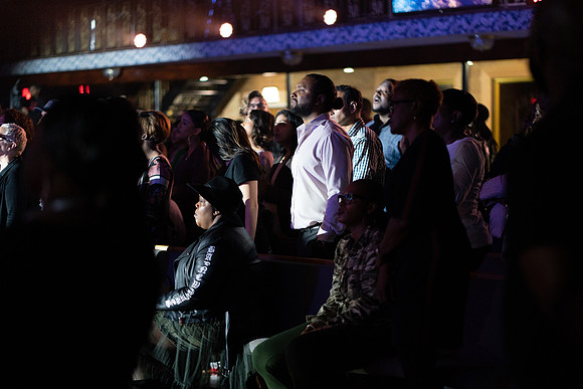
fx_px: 1377
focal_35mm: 85
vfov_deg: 16.1
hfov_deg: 23.9
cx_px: 292
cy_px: 194
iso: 5000
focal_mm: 85
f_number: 1.8
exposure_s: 1/200
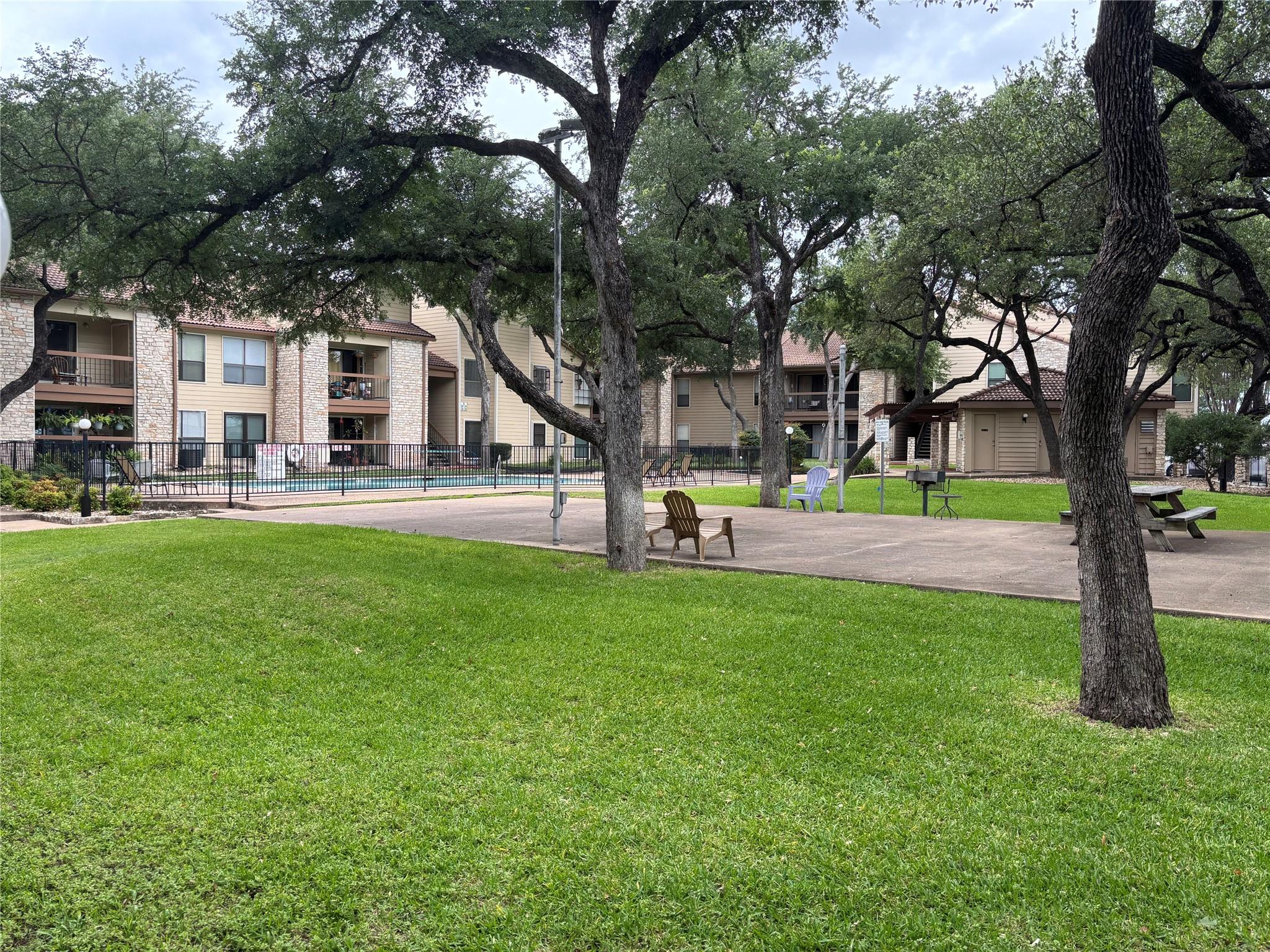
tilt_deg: -0.7
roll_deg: -0.5
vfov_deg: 53.1
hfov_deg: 67.3
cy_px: 476
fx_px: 954
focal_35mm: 26
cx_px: 635
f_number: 1.6
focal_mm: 5.96
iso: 40
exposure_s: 1/135
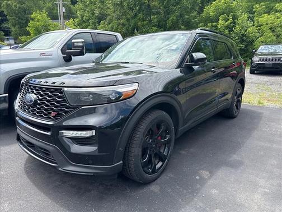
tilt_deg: -11.9
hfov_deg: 71.6
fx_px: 196
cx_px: 141
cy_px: 106
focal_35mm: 24
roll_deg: +1.8
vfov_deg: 56.8
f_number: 1.78
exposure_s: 1/2525
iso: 100
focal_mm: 6.76
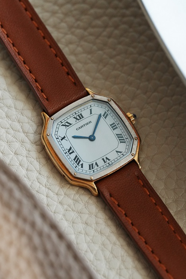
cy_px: 140
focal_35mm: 105
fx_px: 813
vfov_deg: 19.4
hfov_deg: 13.1
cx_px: 93
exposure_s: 1/250
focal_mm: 105
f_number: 5.6
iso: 2500
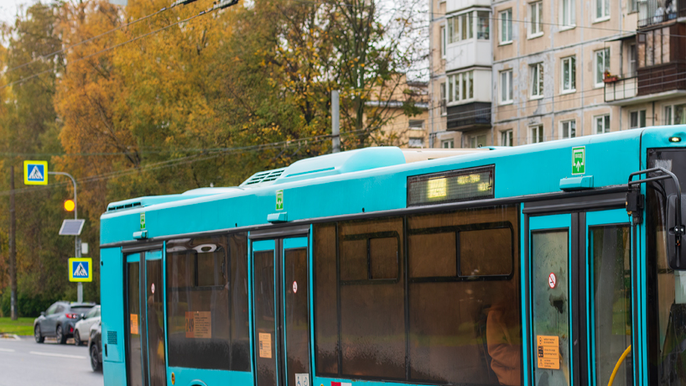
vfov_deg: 12.6
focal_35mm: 96
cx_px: 573
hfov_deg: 21.9
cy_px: 305
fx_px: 1746
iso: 400
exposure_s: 1/125
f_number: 5
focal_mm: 50
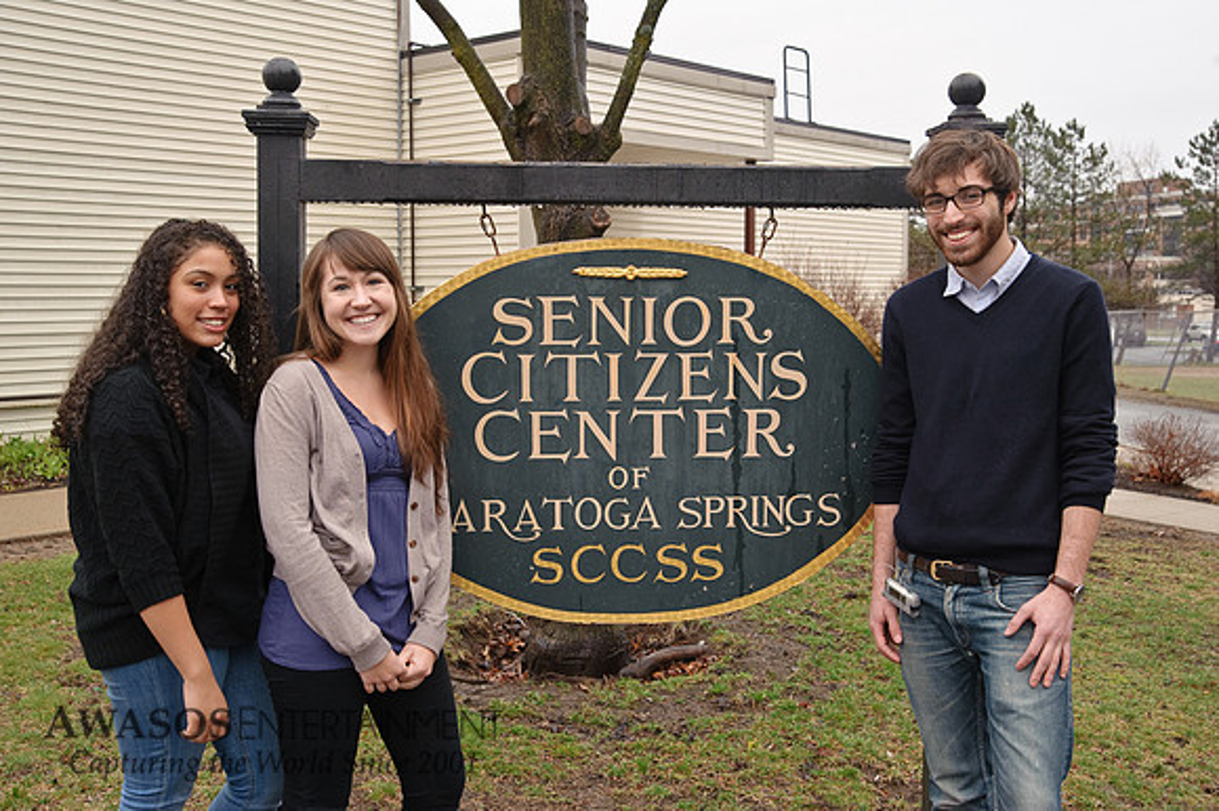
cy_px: 406
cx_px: 610
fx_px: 1354
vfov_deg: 33.4
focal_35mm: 40
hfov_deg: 48.5
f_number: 6.3
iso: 320
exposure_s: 1/80
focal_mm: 40
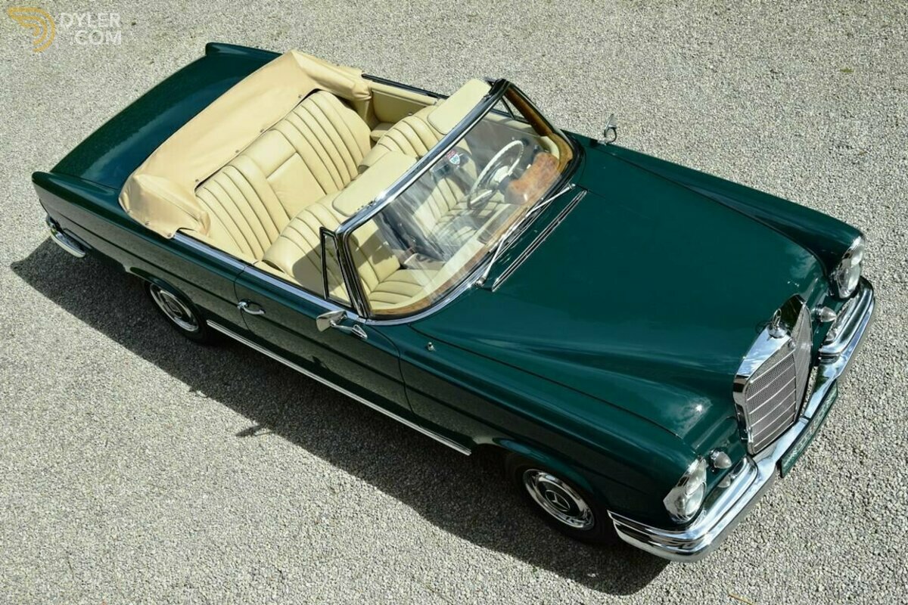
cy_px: 302
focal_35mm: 39
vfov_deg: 34.2
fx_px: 984
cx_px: 454
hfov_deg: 49.6
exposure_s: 1/400
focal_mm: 26
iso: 400
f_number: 11
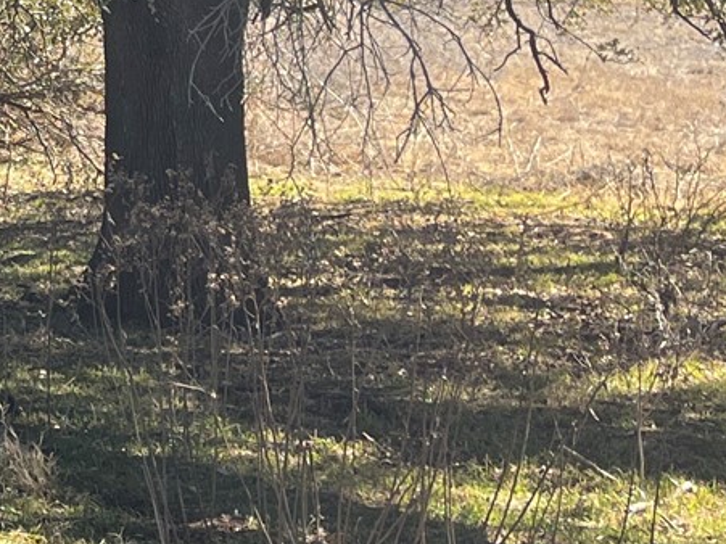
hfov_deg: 13.9
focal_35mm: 118
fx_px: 2474
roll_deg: +0.8
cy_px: -267
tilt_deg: +3.8
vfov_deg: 12.0
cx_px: -774
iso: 50
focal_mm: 5.1
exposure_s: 1/598
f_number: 1.6
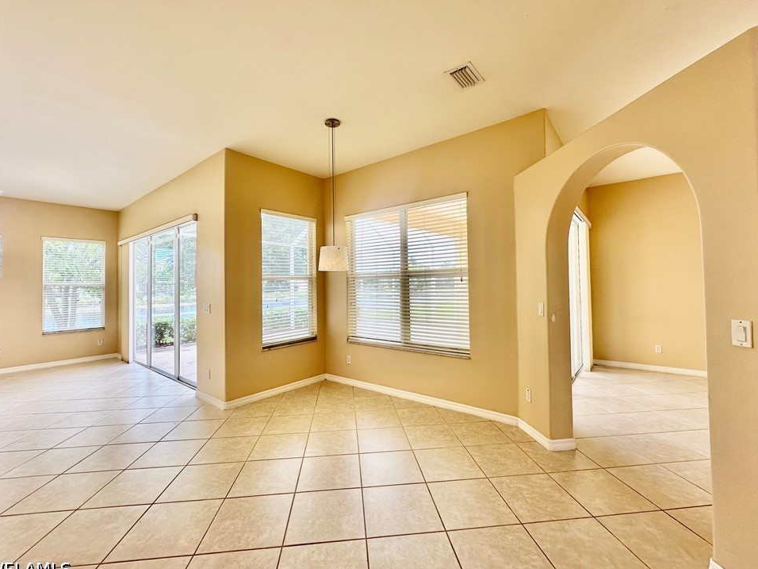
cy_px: 278
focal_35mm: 15
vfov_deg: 81.7
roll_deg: +1.1
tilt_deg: +2.0
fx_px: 328
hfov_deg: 98.2
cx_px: 377
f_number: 2.2
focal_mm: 2.22
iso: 50
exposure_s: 1/120
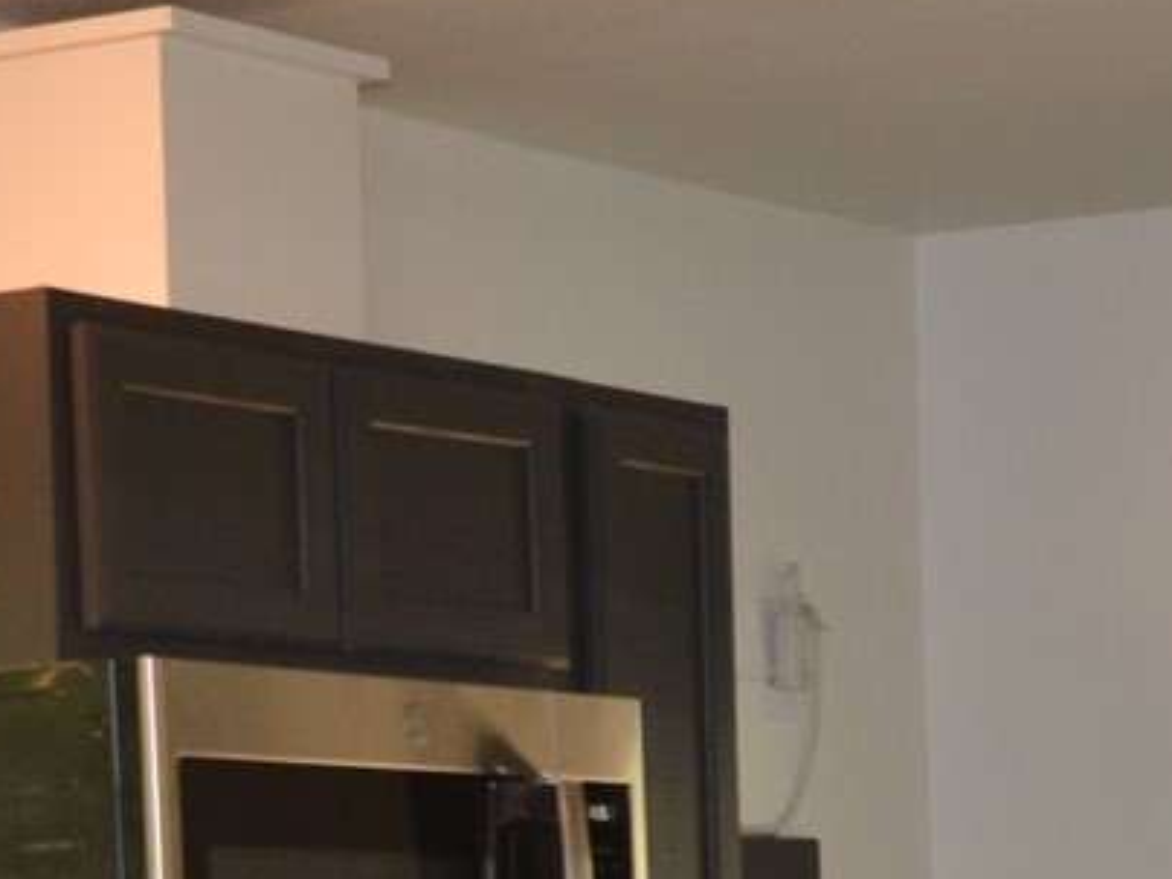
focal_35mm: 155
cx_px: 653
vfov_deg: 9.2
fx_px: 5248
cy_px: 1552
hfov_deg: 12.7
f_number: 4
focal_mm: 20
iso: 400
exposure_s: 1/60
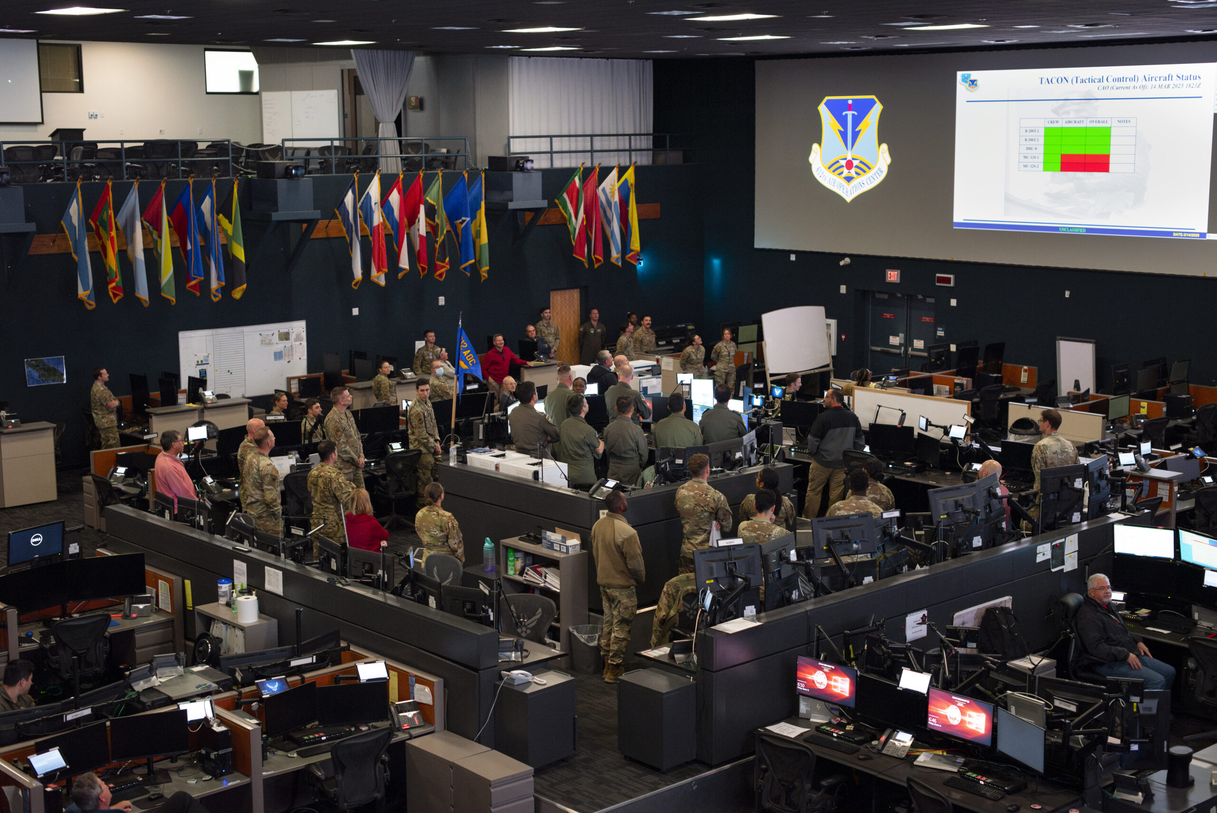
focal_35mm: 50
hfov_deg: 39.6
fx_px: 1691
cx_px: 608
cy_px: 406
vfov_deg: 27.0
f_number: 4
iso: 3200
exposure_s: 1/80
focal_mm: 50
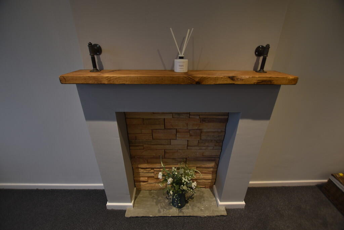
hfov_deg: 100.4
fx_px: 143
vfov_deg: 77.3
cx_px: 172
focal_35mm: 15
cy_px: 115
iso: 125
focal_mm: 10
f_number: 3.5
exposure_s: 1/15
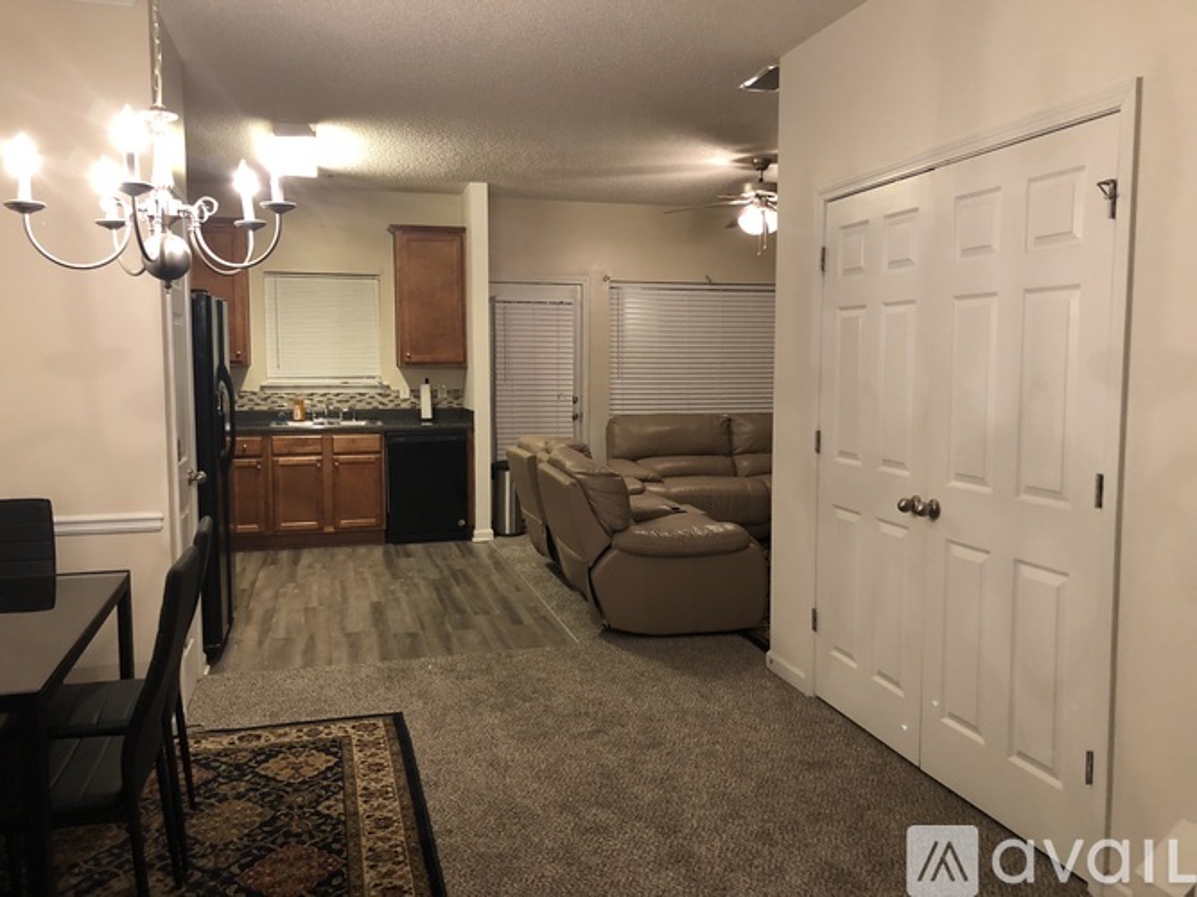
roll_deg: +0.1
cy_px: 448
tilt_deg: -4.5
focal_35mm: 28
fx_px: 968
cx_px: 598
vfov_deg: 49.7
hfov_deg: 63.5
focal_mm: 3.99
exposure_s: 1/15
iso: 80
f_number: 1.8
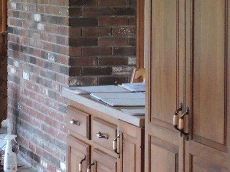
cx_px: -141
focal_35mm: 155
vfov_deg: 9.5
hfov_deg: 12.0
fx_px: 1029
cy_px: 43
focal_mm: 8.1
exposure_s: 1/30
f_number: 4
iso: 400
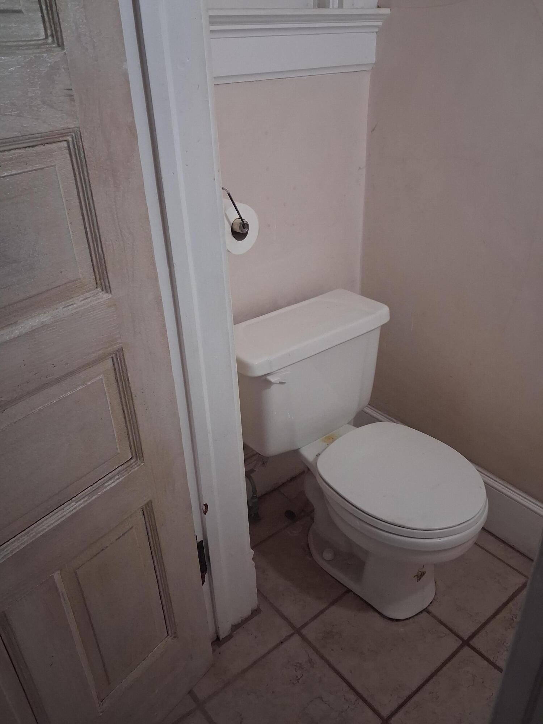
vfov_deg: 65.3
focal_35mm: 27
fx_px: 565
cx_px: 272
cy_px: 362
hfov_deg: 51.4
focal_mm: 4
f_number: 1.8
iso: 400
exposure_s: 1/60
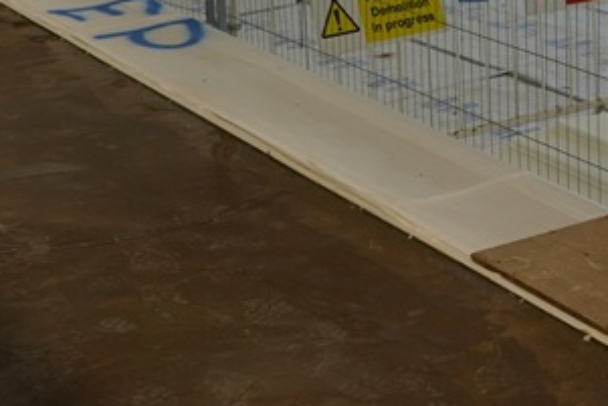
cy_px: -97
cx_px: 661
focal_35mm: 93
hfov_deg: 20.9
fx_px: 1571
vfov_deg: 14.2
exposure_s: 1/160
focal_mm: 28
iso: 400
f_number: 4
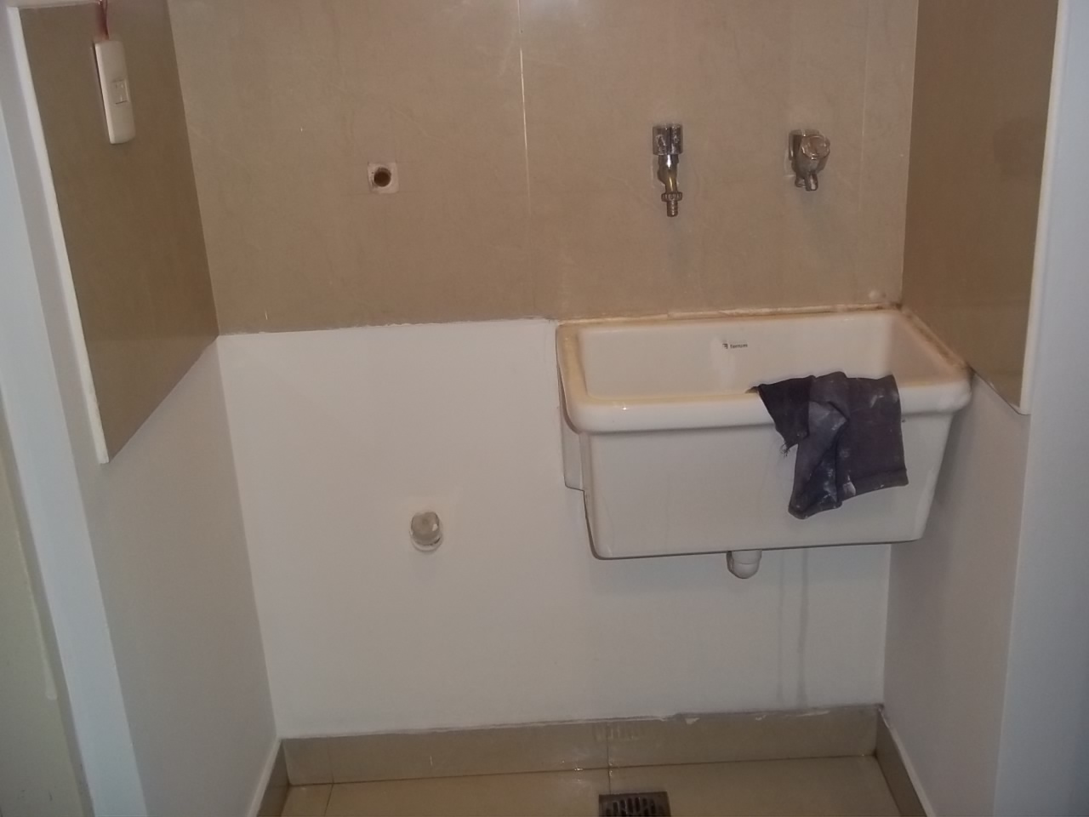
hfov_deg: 51.4
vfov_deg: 39.7
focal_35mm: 36
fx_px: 1133
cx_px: 544
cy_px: 408
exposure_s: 1/30
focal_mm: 6.5
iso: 160
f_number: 3.1
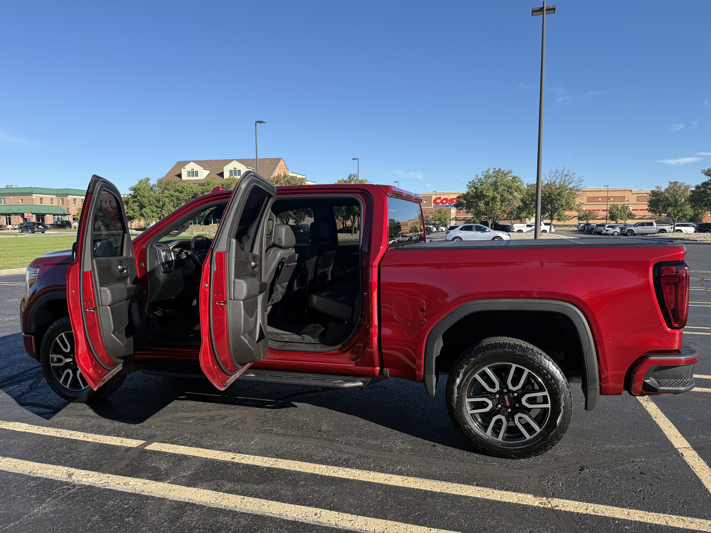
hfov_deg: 71.6
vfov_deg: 56.8
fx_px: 493
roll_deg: +0.1
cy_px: 266
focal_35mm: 24
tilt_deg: -3.9
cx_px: 356
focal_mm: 6.76
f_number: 1.78
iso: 80
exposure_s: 1/2703
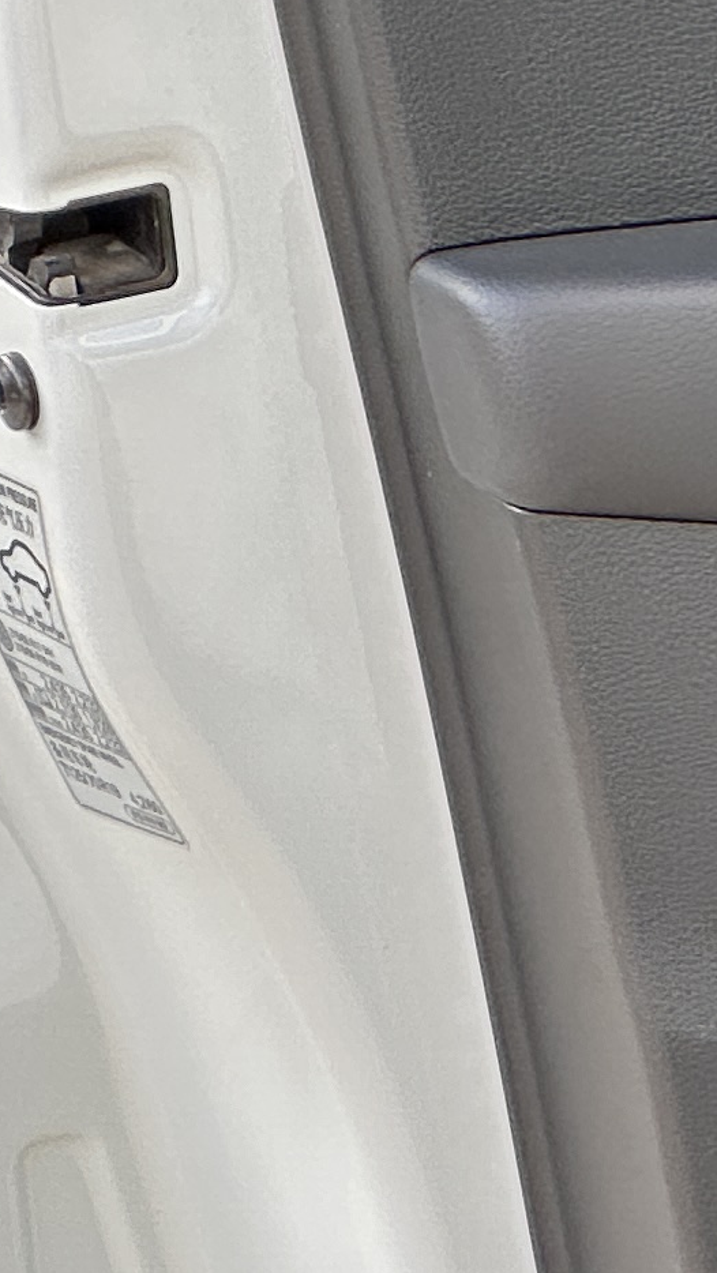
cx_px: 2051
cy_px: 210
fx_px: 12224
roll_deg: -0.7
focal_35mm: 362
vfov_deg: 6.0
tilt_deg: -12.2
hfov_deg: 3.3
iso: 50
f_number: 2.8
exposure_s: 1/99
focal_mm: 9
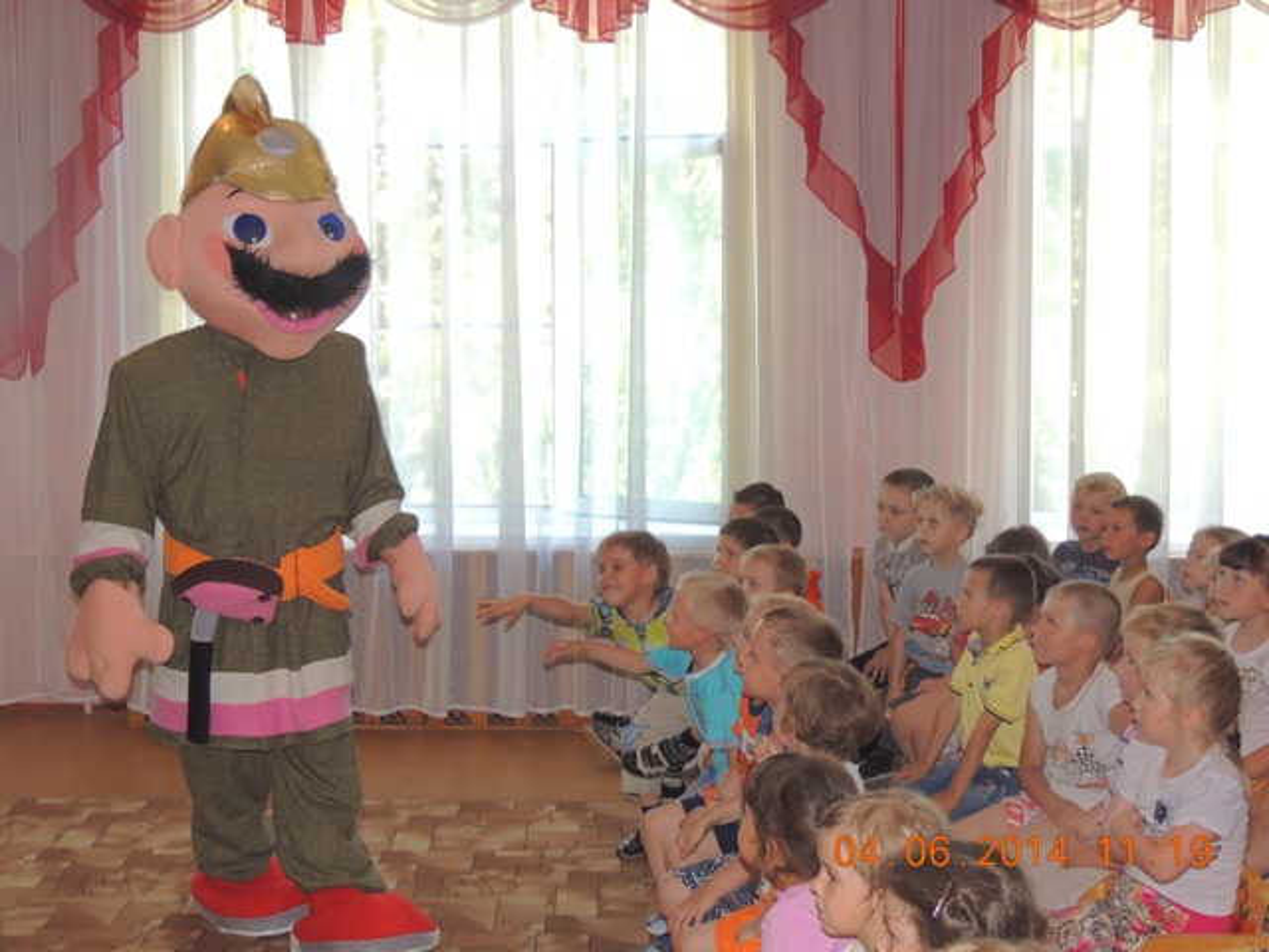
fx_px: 1833
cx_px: 634
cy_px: 476
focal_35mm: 50
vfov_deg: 29.1
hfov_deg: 38.2
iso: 200
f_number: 3.6
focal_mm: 8.9
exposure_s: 1/50
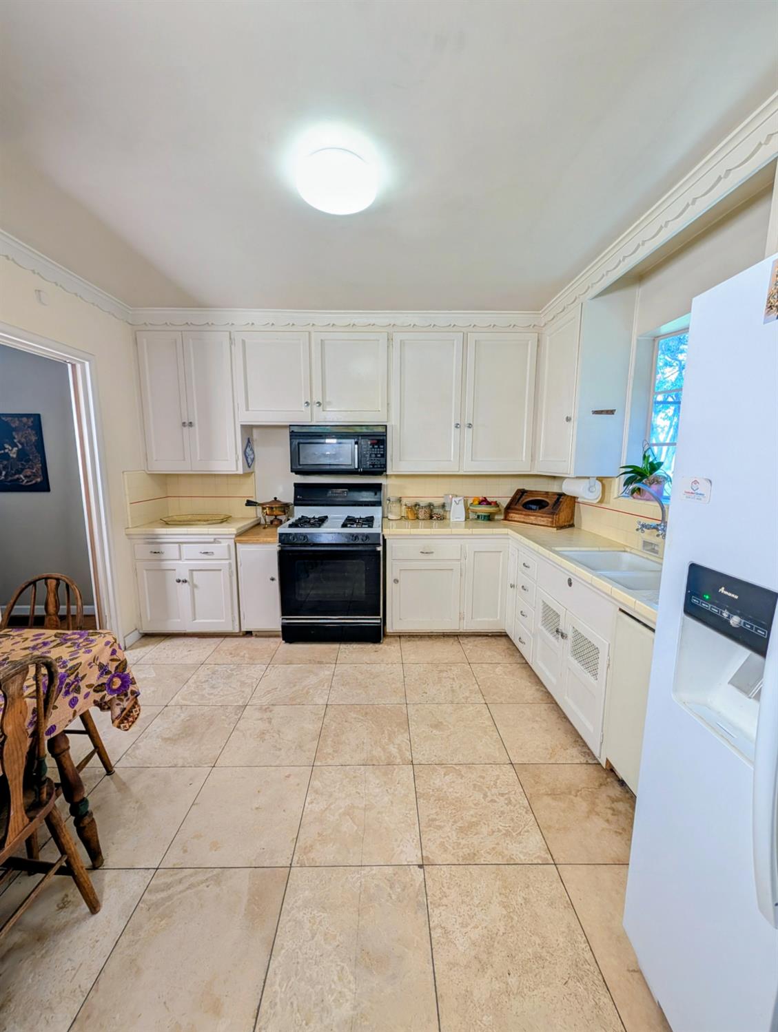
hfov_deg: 94.7
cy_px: 516
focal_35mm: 12
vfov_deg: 110.4
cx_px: 389
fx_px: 359
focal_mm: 2.02
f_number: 1.7
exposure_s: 1/89.2
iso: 153
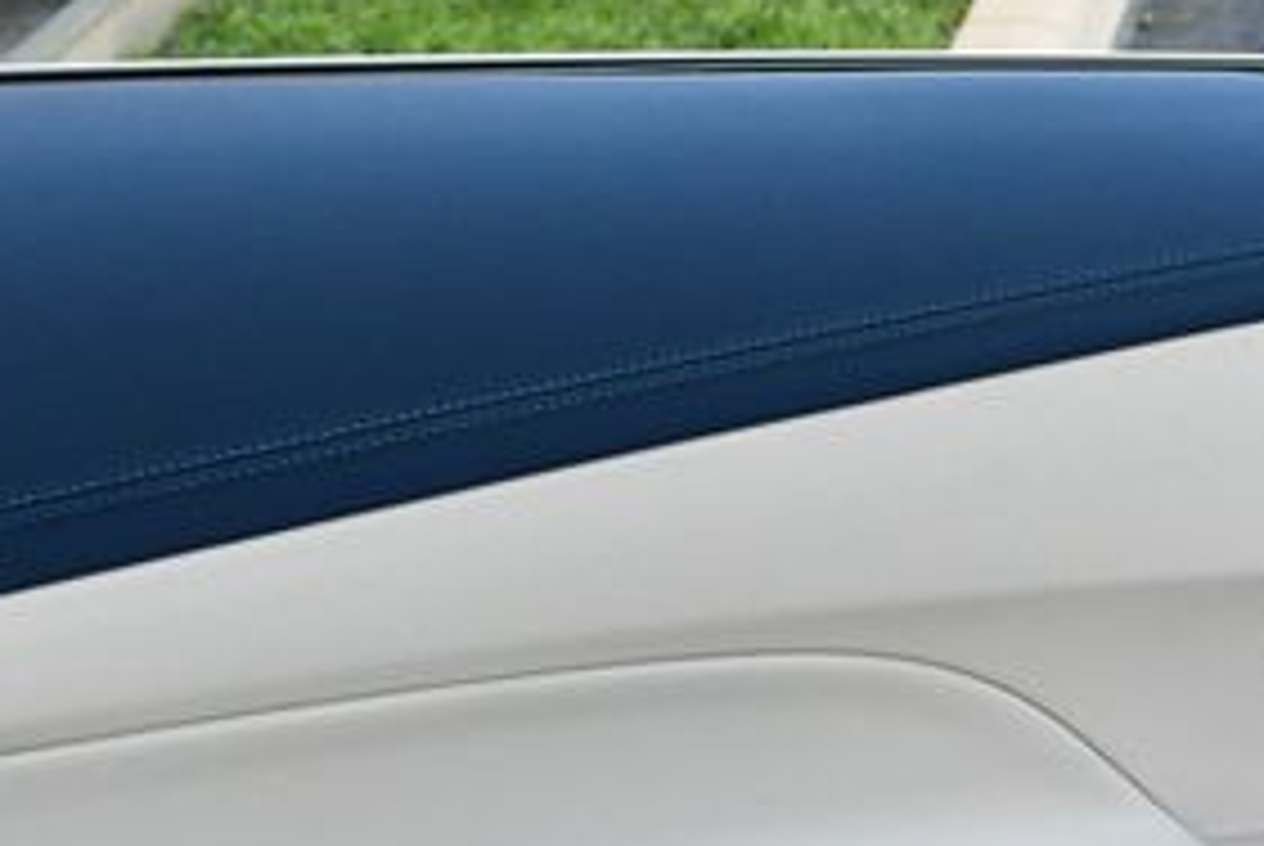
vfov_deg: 16.3
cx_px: 1044
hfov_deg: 24.3
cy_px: 904
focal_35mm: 82
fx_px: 2882
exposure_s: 1/250
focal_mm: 18
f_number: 5
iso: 400
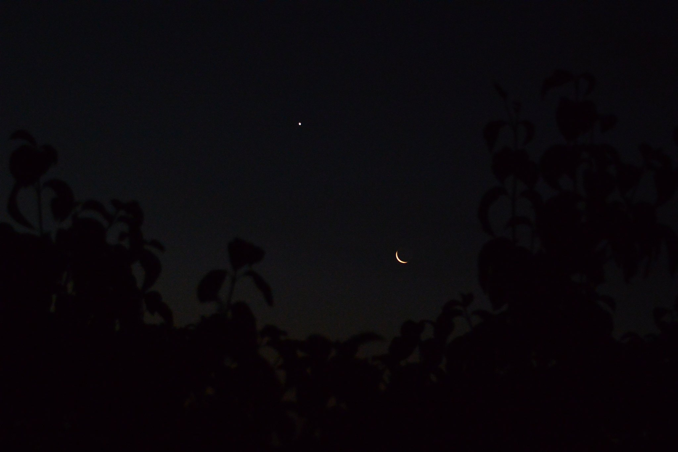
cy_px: 226
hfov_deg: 20.0
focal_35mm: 102
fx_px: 1921
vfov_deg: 13.4
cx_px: 339
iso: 1600
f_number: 4.5
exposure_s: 1/8
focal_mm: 38
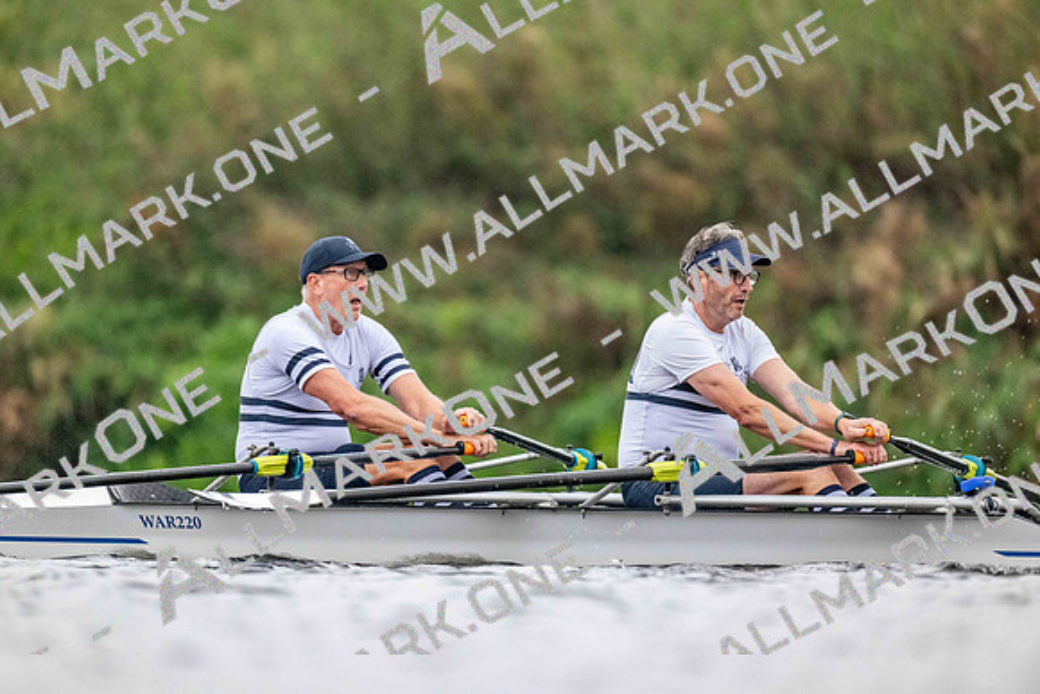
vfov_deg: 2.3
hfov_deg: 3.4
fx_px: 17337
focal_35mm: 600
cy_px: 347
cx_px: 520
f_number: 4
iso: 5000
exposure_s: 1/2500
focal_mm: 600
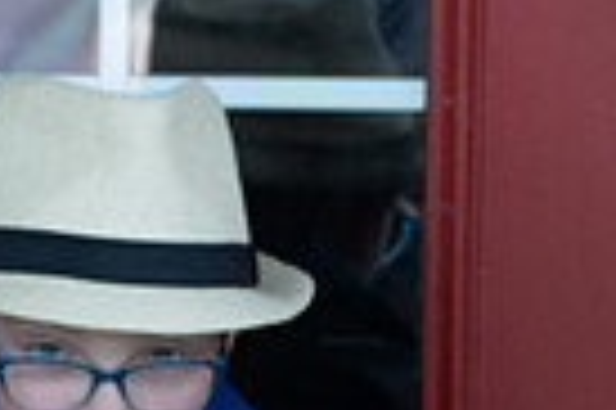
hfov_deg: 3.2
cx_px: -234
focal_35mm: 637
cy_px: 719
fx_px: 10887
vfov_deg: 2.1
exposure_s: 1/800
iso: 800
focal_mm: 100
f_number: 4.5
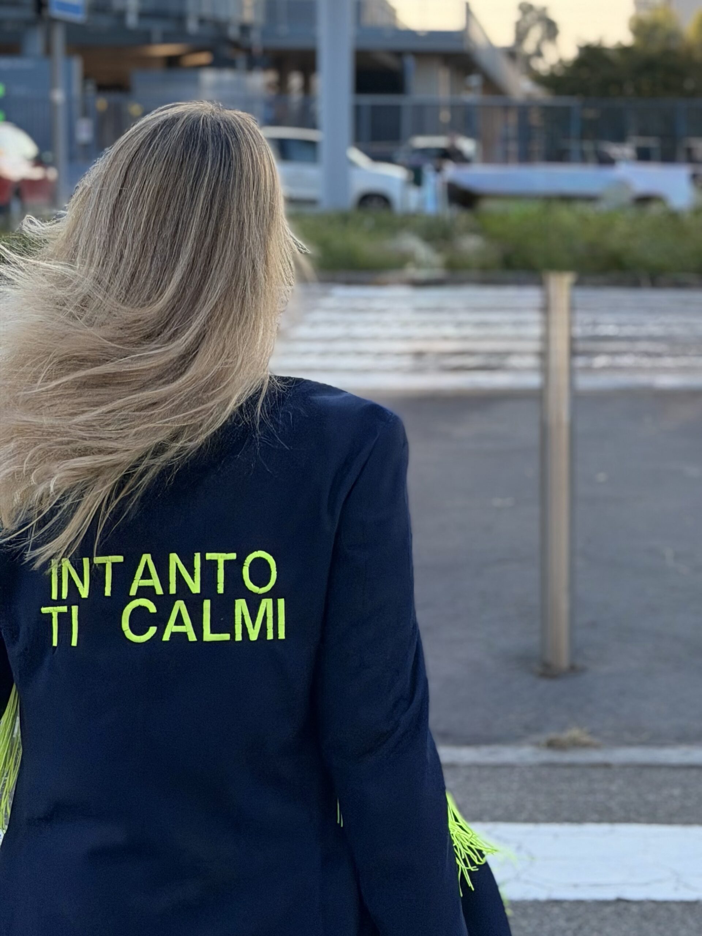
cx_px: 351
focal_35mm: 48
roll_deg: -0.6
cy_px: 468
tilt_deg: -3.1
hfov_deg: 30.3
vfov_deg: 39.7
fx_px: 1298
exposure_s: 1/1116
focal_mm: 6.76
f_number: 1.78
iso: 100
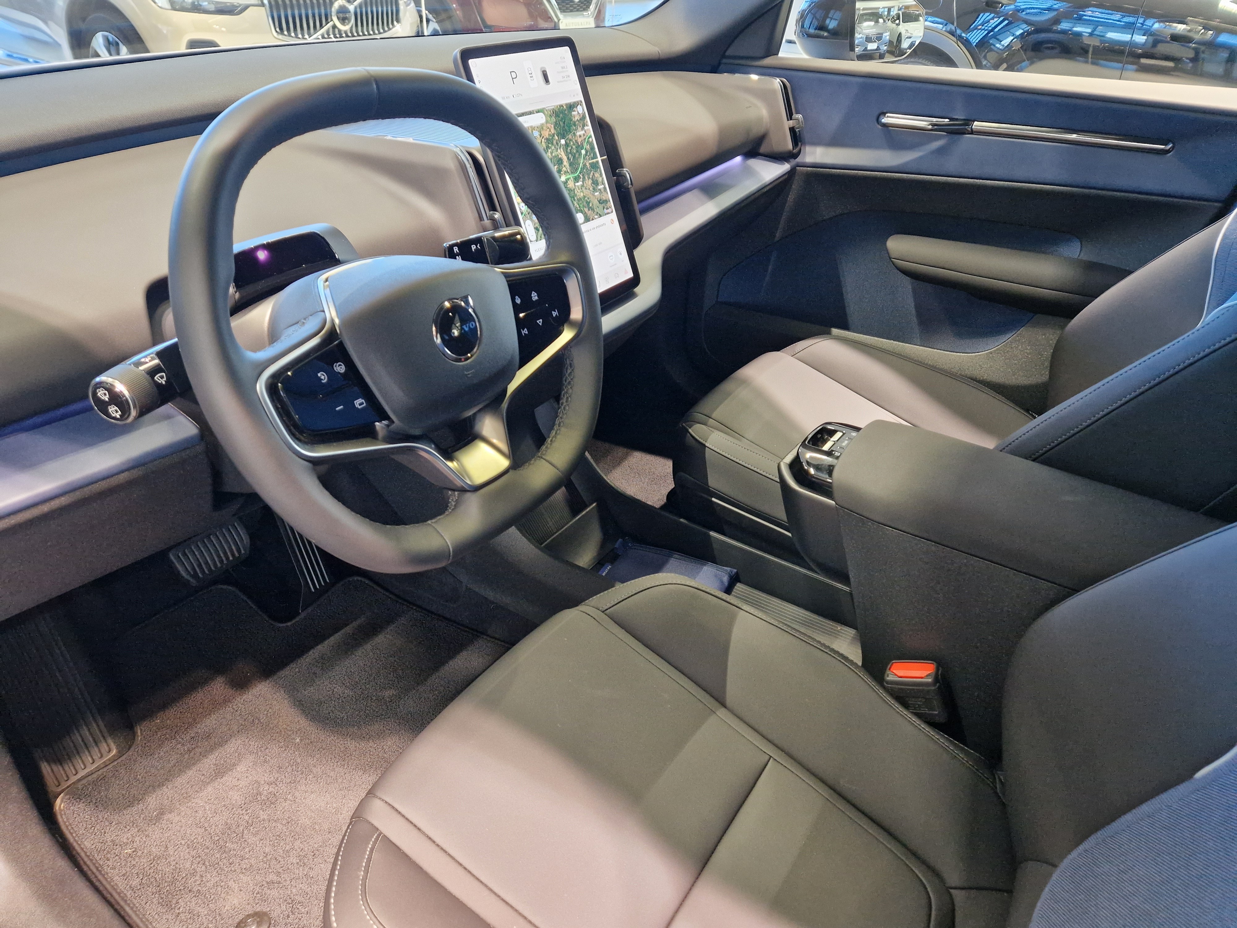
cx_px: 618
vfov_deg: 58.9
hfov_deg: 73.9
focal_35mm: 23
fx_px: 822
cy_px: 464
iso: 640
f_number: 1.8
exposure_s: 1/120
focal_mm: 5.4
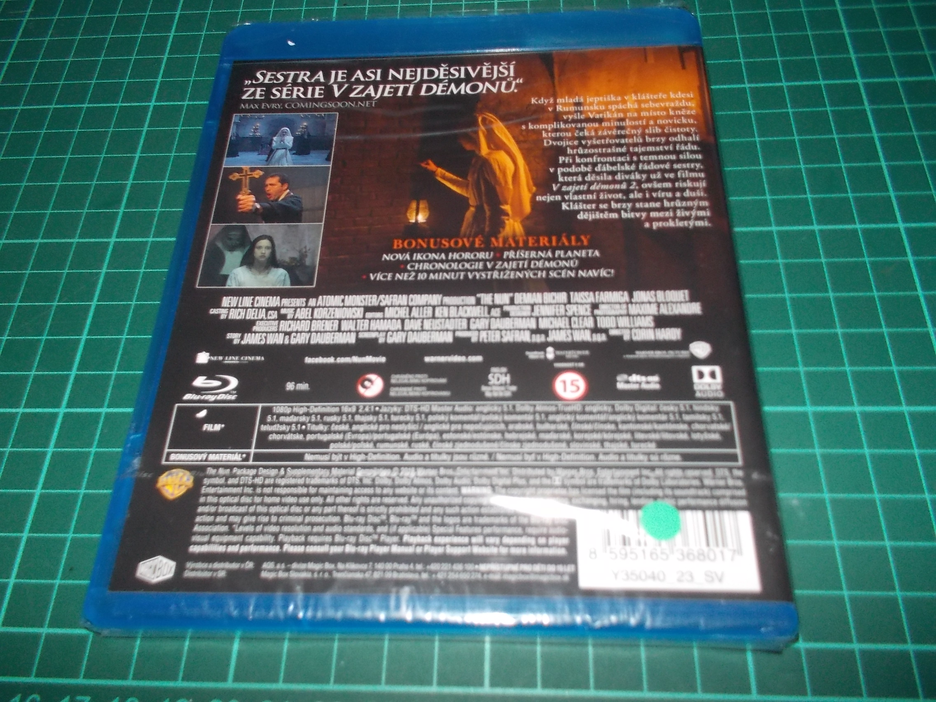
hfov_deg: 61.7
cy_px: 351
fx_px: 784
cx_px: 468
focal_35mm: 29
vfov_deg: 48.2
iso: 200
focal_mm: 4.1
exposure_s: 1/30
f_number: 3.3
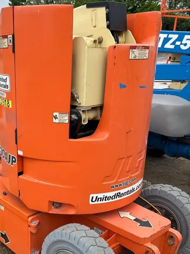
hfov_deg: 33.5
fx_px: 308
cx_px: 44
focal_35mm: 42
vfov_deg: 44.5
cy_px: 154
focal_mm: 5.7
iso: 50
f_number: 1.5
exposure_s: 1/1377
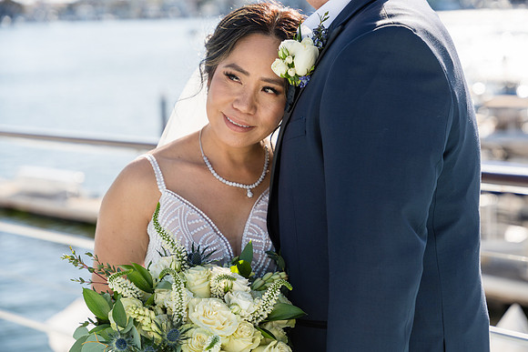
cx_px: 271
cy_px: 171
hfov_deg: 28.1
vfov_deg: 19.0
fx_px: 1054
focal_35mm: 72
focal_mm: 70
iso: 100
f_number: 3.5
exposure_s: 1/1000
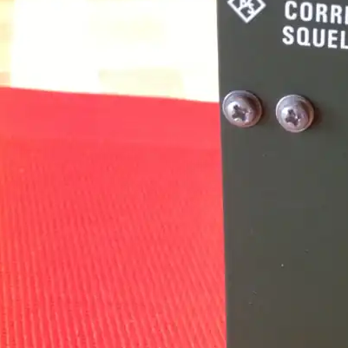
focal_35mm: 77
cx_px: 433
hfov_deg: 20.8
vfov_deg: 22.1
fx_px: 876
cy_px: 289
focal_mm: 4.28
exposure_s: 1/15
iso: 200
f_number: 2.4
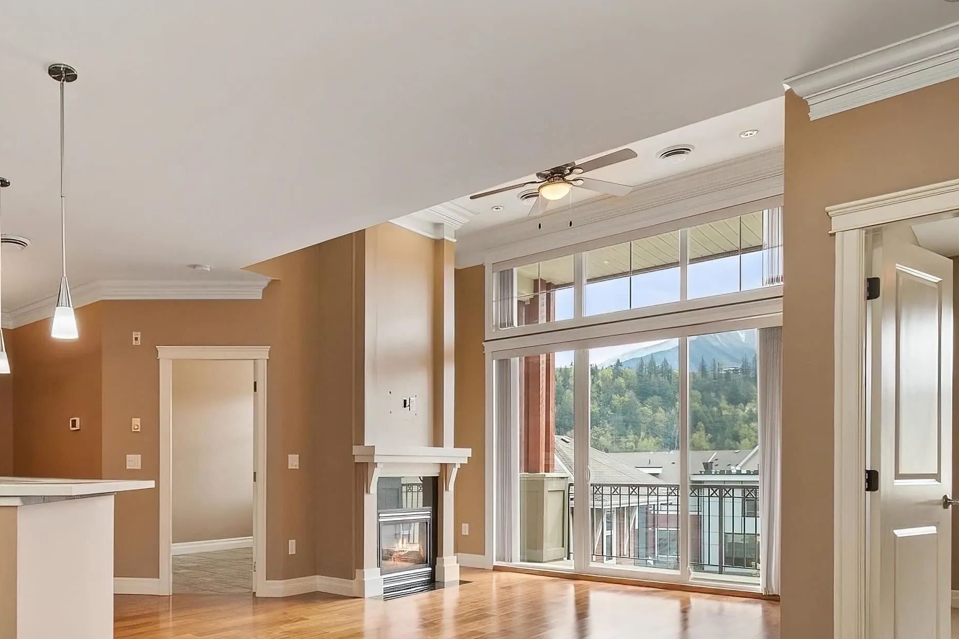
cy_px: 465
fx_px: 666
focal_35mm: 25
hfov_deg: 67.7
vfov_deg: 49.6
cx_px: 261
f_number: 7.1
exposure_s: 1/125
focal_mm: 10
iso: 200
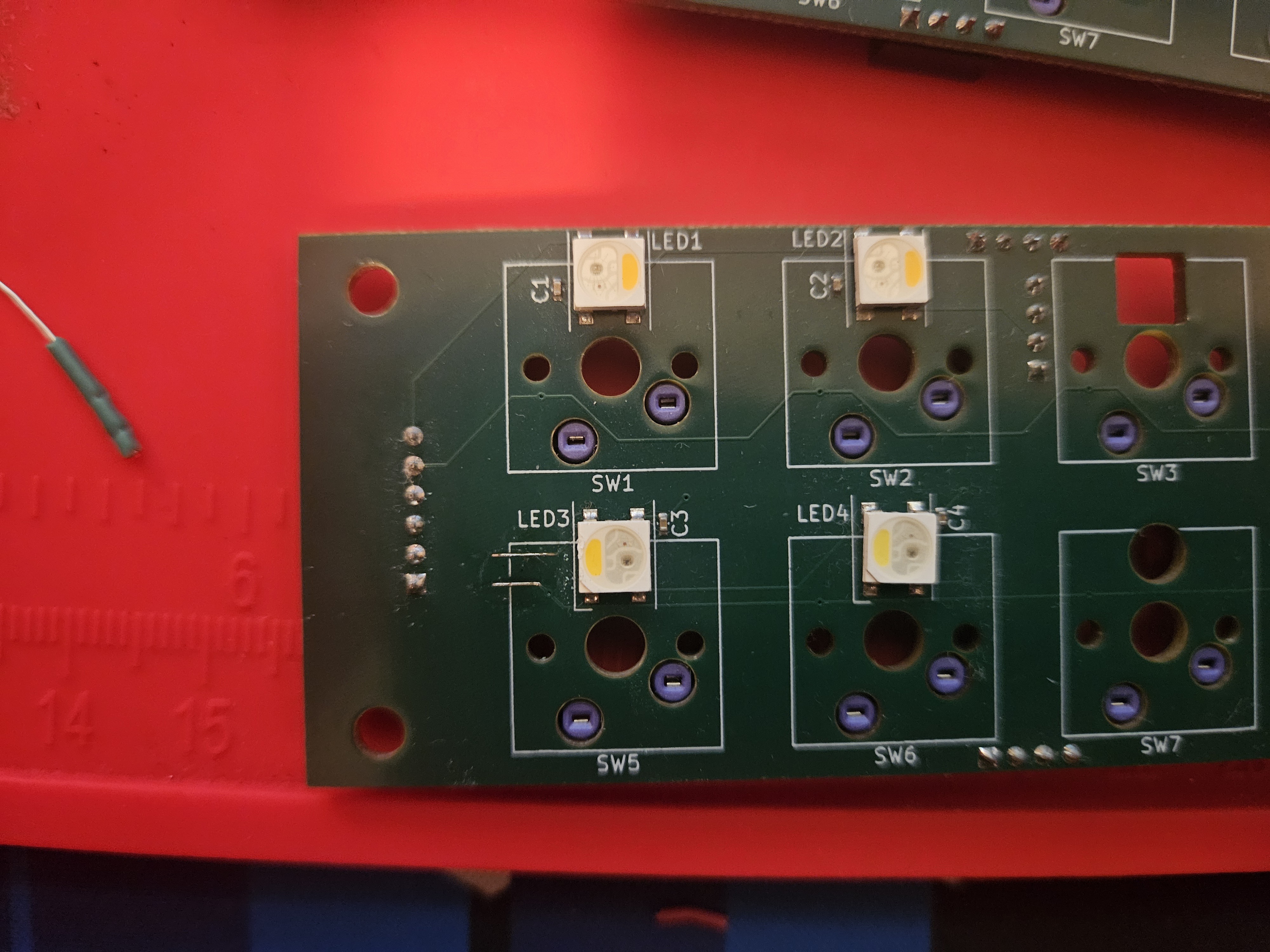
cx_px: 635
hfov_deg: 73.9
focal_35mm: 23
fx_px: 844
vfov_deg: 58.9
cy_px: 476
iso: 1250
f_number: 1.8
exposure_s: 1/20
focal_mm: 5.4
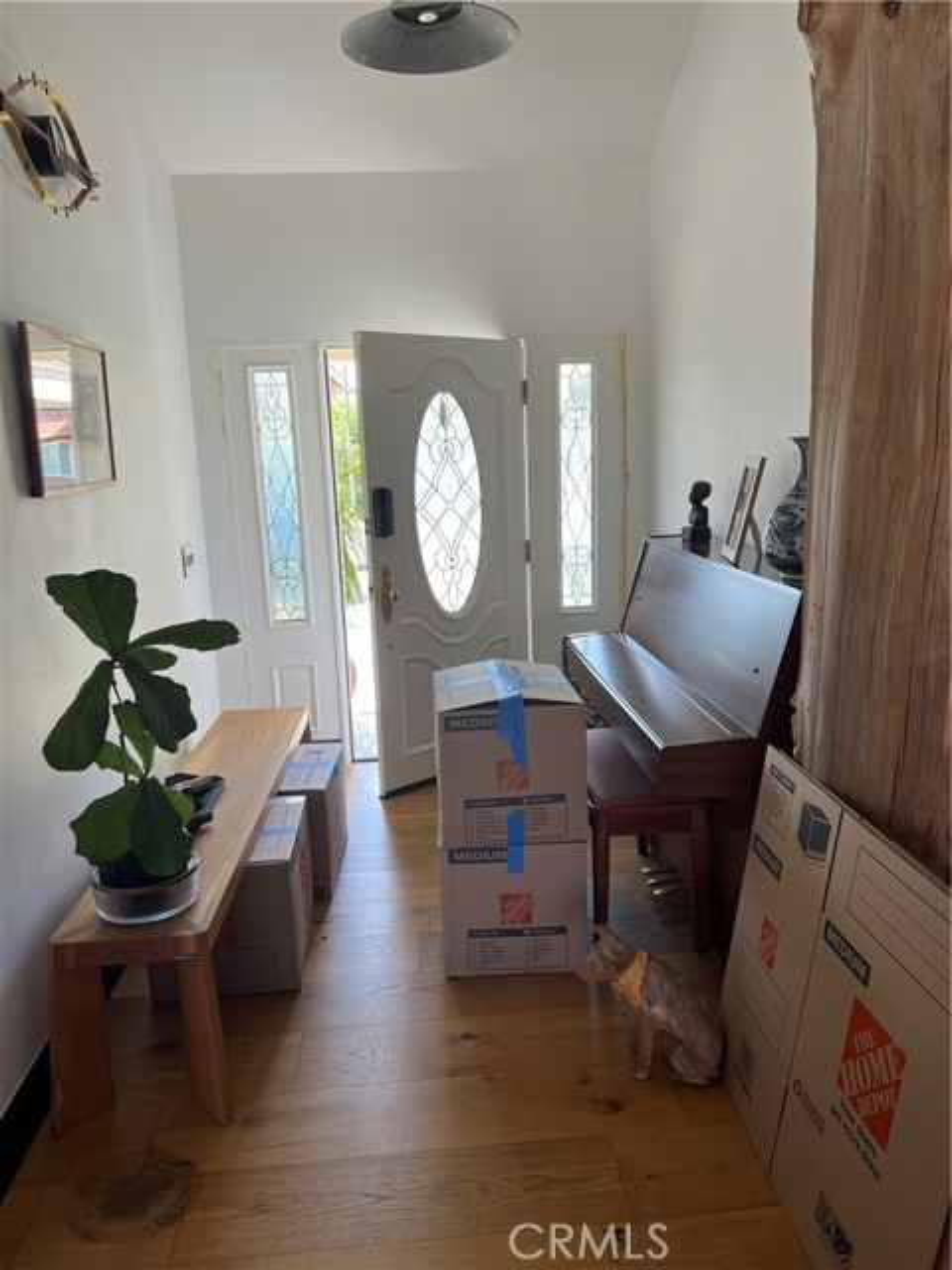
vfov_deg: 67.3
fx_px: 953
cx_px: 476
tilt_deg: -11.6
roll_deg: +1.8
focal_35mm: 26
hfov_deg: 53.1
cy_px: 635
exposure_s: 1/121
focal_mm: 5.7
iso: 40
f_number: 1.5
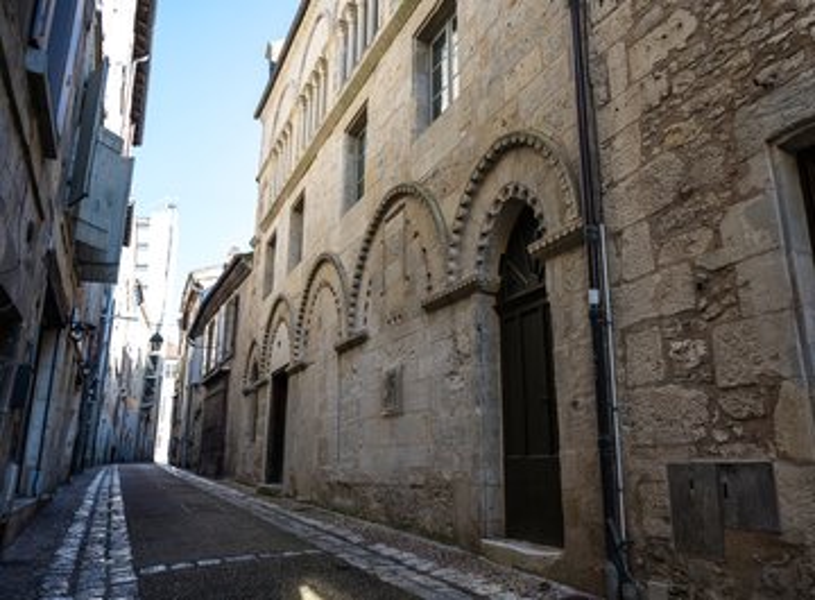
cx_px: 450
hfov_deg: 66.2
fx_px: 623
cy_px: 300
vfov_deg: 51.4
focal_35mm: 27
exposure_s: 1/250
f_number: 4.5
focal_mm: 24
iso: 200
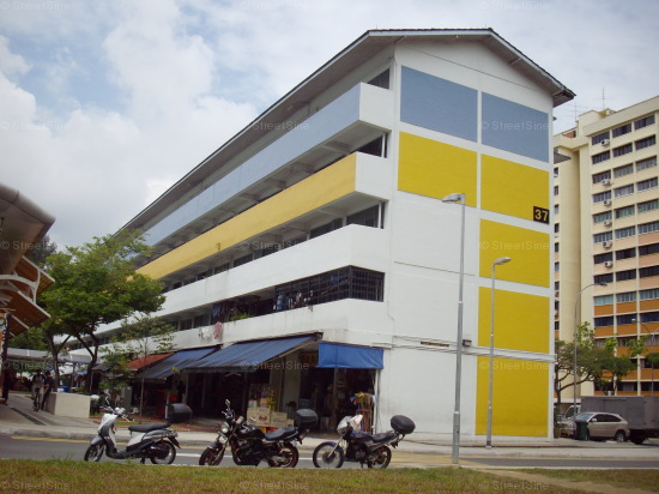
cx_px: 330
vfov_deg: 38.6
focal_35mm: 37
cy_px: 247
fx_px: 704
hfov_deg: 50.2
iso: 80
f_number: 5.6
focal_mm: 6.2
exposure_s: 1/640
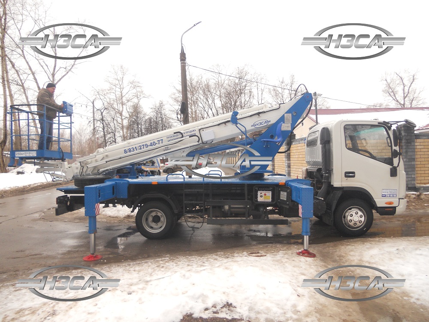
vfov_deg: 51.4
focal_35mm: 27
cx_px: 214
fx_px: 335
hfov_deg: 65.3
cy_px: 161
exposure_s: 1/80
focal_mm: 4.9
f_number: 3.2
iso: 100
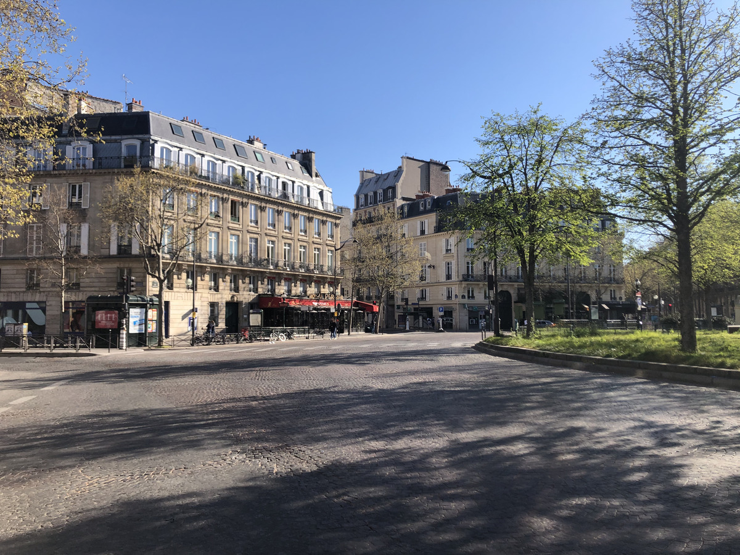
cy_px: 278
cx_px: 370
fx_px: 599
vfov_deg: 49.7
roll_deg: +0.7
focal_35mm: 28
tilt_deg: +3.6
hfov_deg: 63.4
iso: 20
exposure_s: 1/1473
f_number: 1.8
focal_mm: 4
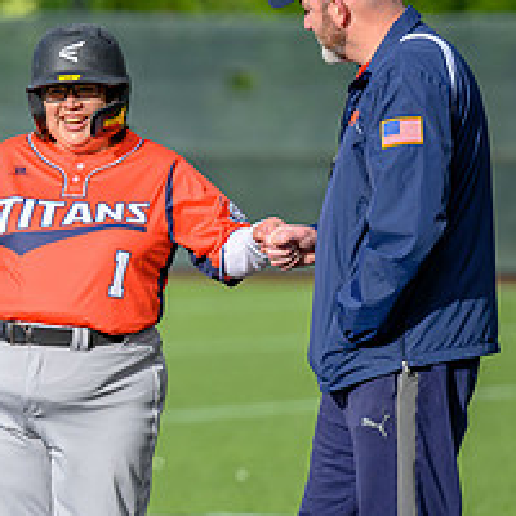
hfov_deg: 3.0
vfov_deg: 3.0
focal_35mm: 586
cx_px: 1
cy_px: 393
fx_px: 9883
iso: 110
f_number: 2.8
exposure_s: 1/2000
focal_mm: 180
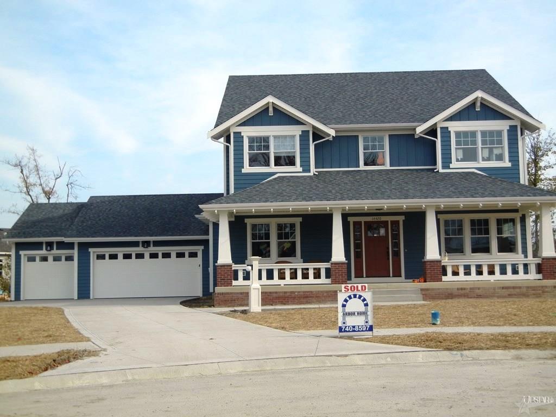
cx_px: 278
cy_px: 208
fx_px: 723
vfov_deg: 32.2
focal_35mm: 45
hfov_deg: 42.1
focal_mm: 8.1
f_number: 7.6
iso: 160
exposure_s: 1/280
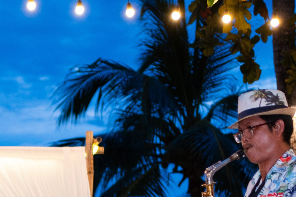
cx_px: -5
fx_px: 1085
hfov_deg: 15.2
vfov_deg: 10.1
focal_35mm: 132
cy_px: 280
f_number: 1.8
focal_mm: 35
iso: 800
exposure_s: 1/90
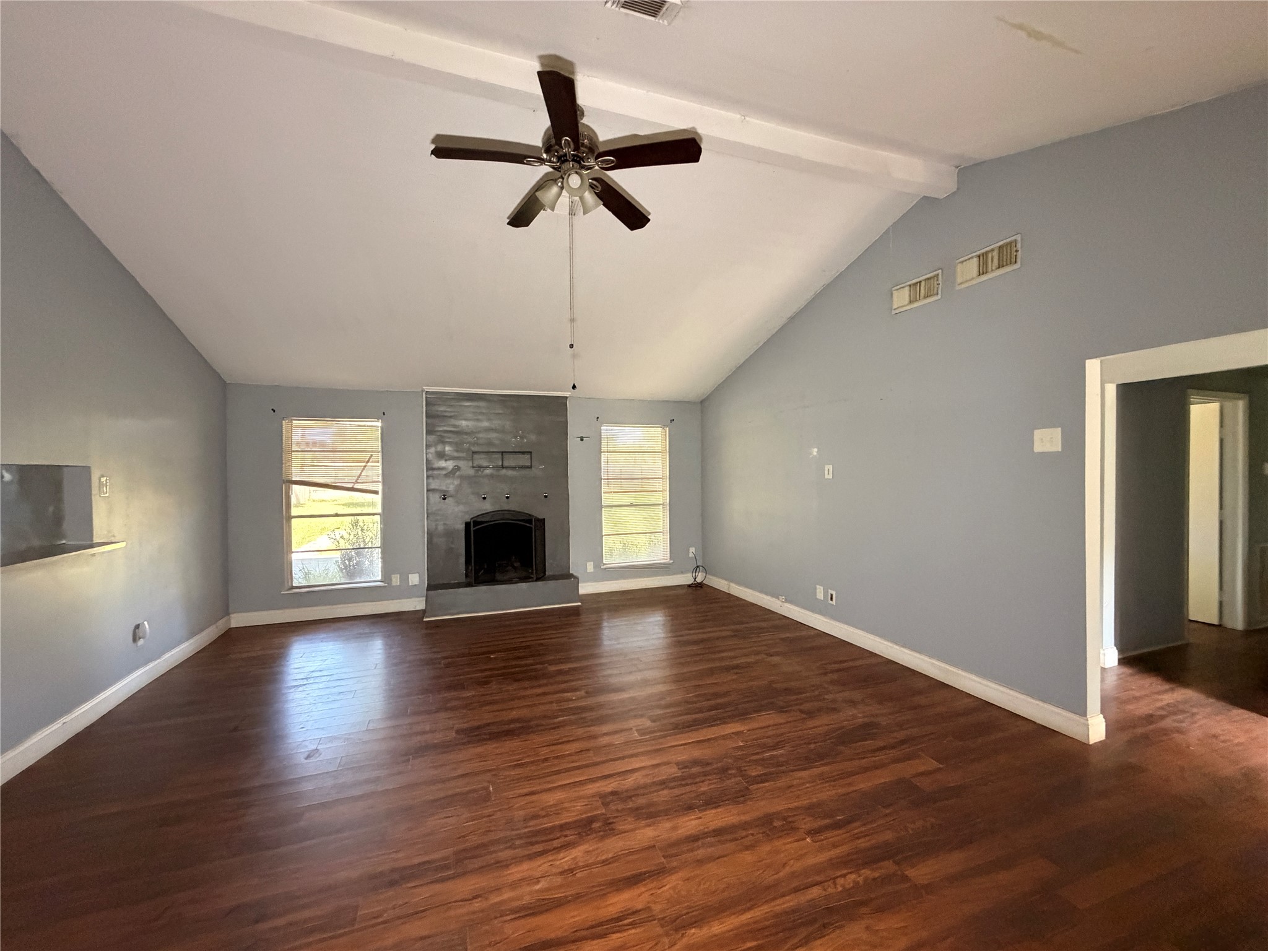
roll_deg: +1.0
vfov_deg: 85.7
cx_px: 634
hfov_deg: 102.1
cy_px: 476
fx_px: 513
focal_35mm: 14
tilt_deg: -0.2
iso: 1000
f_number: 2.2
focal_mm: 2.22
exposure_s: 1/60
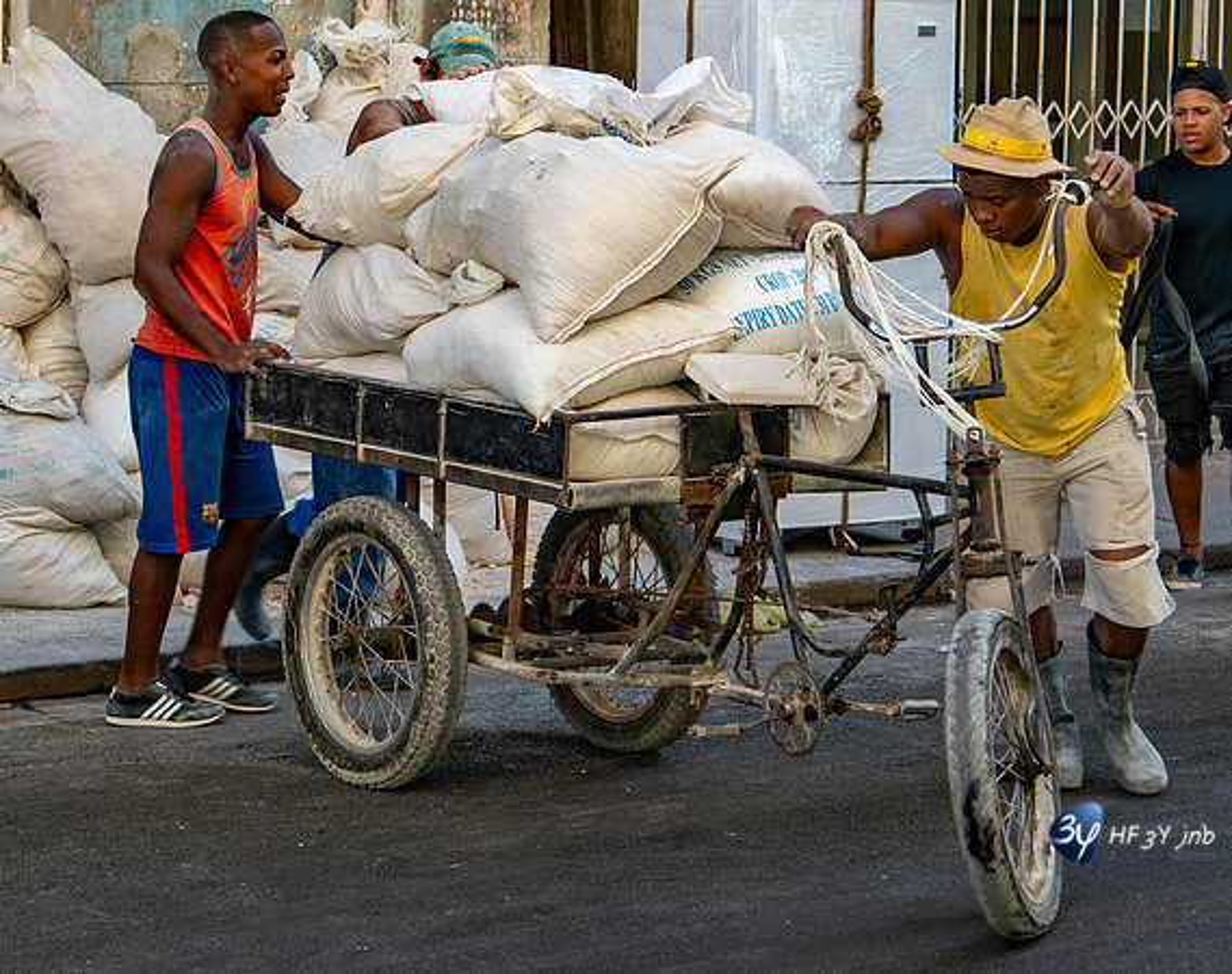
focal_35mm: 94
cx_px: 611
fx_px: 3412
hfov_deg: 20.5
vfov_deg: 16.2
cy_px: 289
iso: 100
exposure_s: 1/125
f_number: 5.6
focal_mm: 56
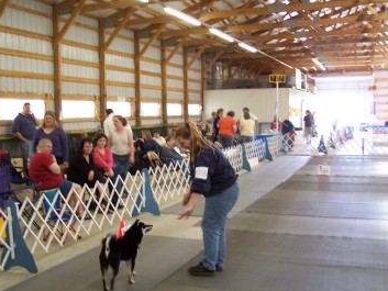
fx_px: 482
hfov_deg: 43.8
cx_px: 179
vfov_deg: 33.6
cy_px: 164
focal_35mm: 43
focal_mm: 6.3
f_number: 2.8
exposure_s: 1/20
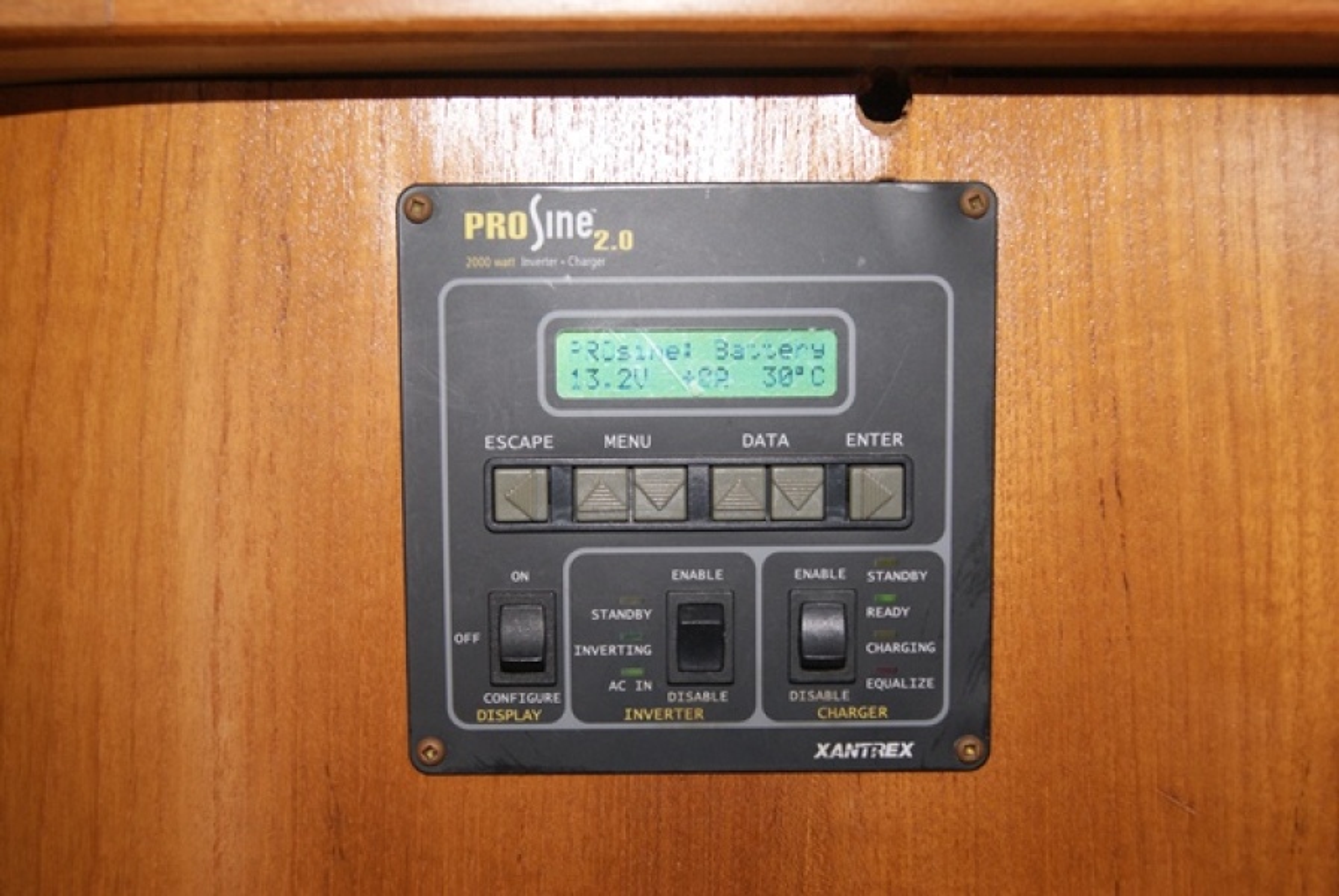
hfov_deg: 43.6
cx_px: 670
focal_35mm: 45
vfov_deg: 29.9
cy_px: 448
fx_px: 1675
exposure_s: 1/60
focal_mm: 30
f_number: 5.6
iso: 400
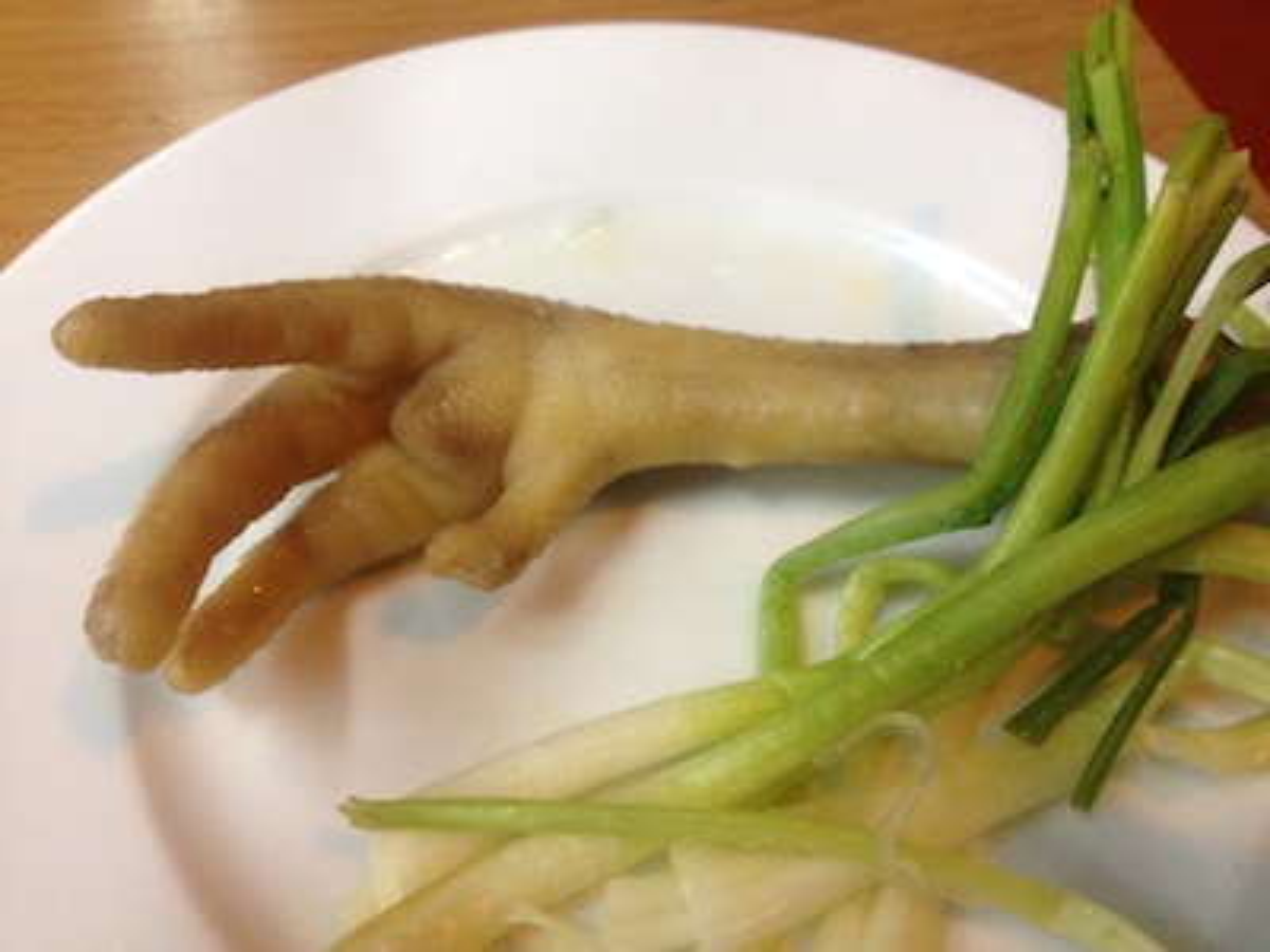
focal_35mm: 35
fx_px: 1284
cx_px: 635
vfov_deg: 40.7
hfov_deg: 52.6
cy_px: 476
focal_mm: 4.28
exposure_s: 1/20
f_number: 2.4
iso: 200
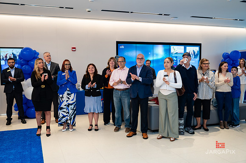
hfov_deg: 54.5
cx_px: 123
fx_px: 239
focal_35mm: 35
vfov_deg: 37.8
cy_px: 82
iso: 640
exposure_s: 1/200
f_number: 3.5
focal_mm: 34.5
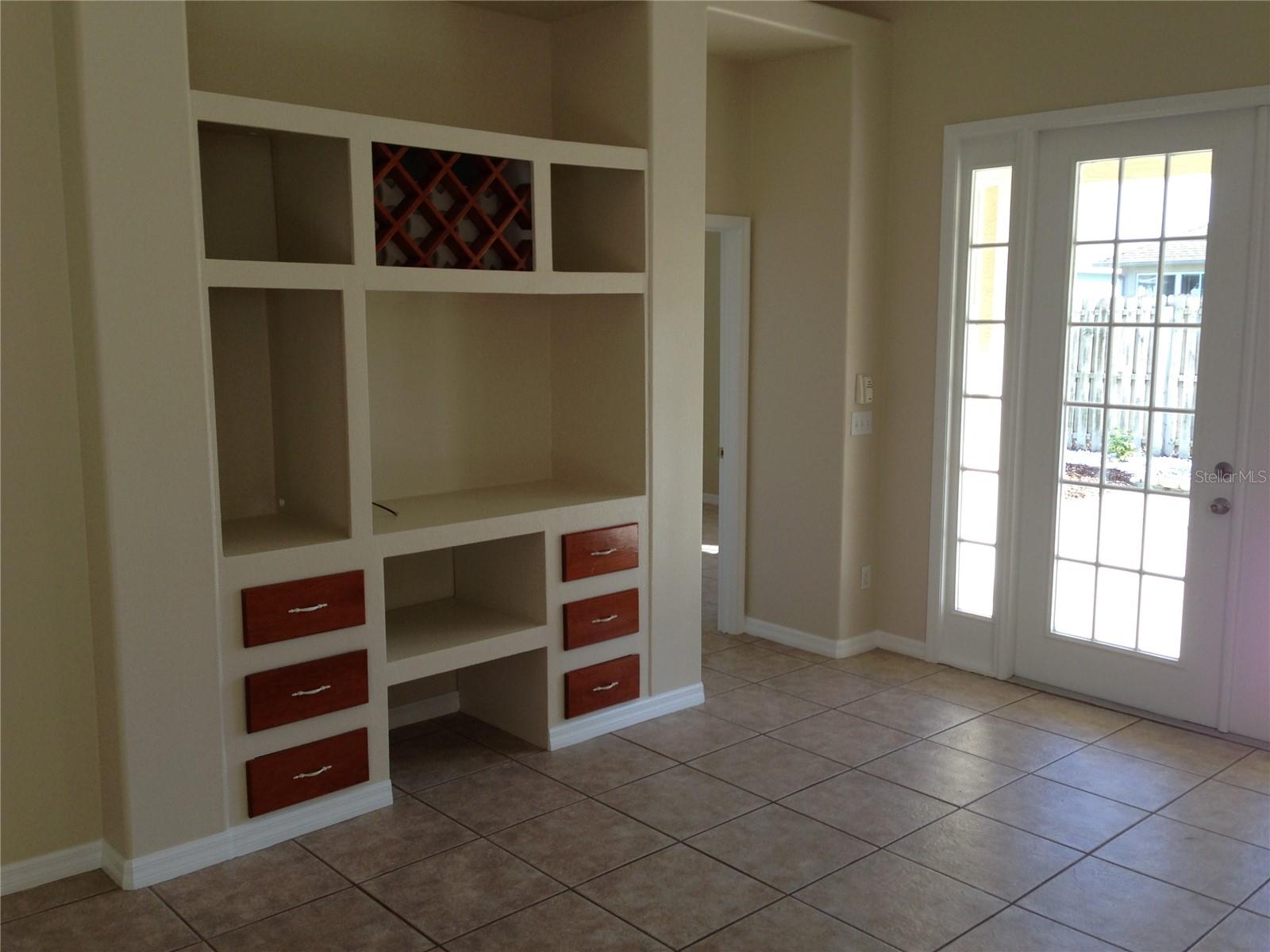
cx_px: 635
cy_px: 476
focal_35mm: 33
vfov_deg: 42.9
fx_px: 1211
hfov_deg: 55.4
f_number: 2.4
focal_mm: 4.13
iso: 50
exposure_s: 1/120
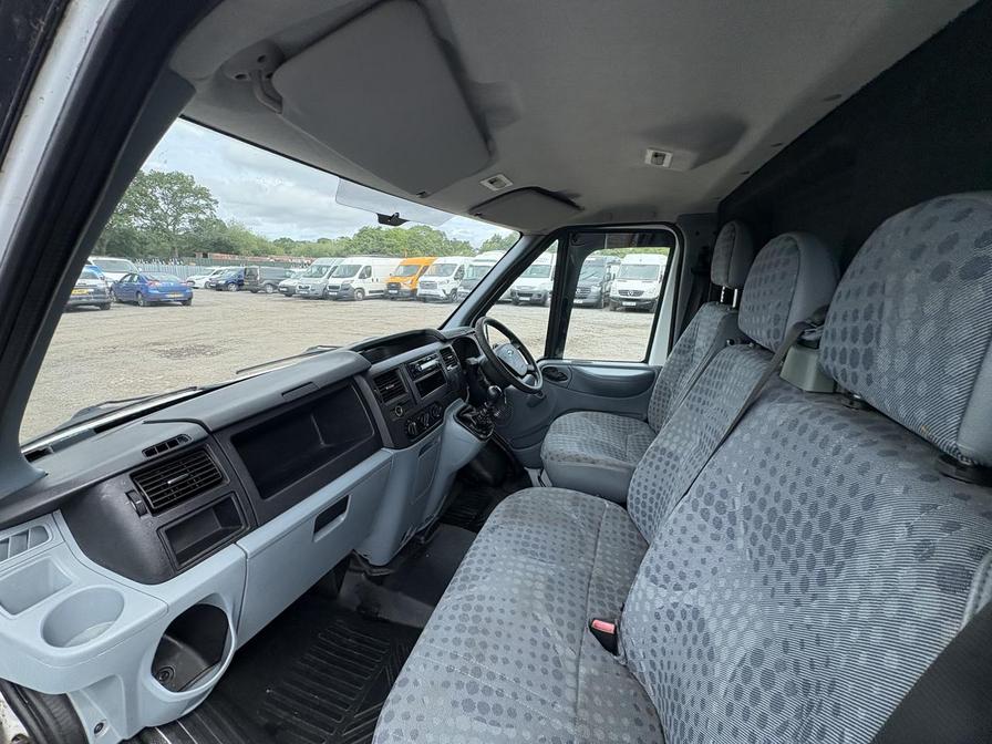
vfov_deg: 85.7
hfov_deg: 102.1
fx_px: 401
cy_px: 372
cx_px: 496
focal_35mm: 14
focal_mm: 2.22
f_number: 2.2
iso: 64
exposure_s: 1/488
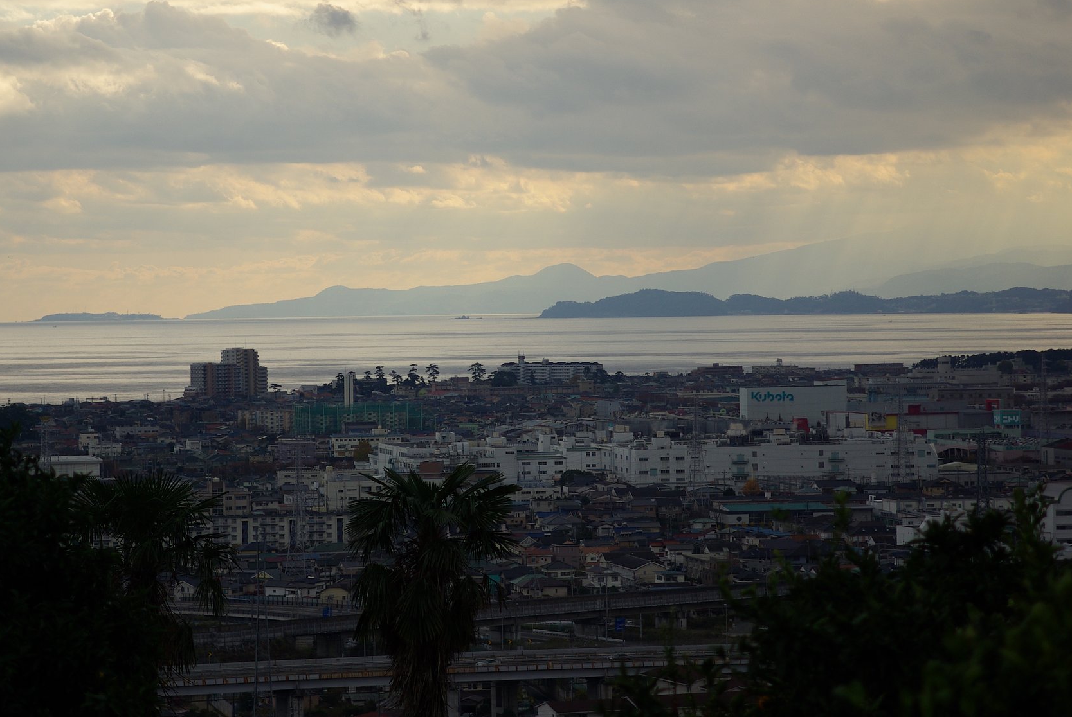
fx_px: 3846
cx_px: 430
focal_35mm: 129
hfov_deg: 15.9
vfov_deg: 10.7
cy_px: 314
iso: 100
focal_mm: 70
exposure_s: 1/2000
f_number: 2.4
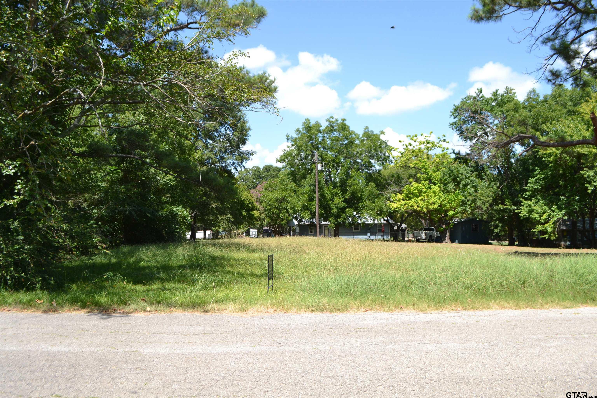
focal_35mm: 27
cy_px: 199
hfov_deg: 67.4
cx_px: 298
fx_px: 448
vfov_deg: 47.9
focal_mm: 18
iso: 100
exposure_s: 1/200
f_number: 7.1
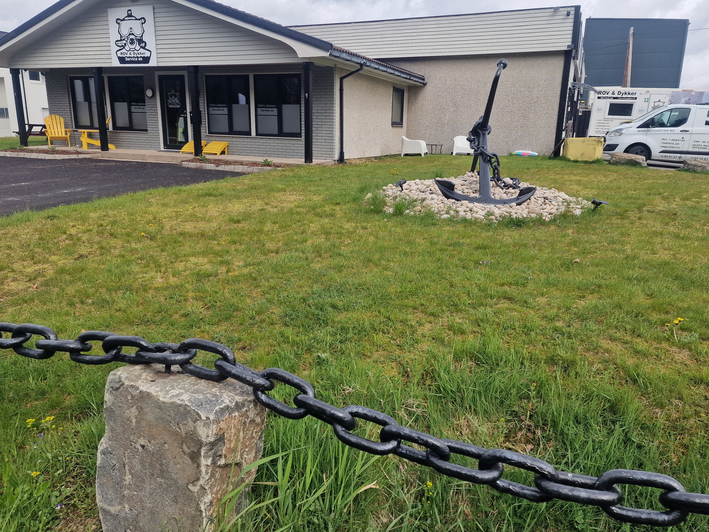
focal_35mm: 25
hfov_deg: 69.4
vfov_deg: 54.9
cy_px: 255
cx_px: 362
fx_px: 512
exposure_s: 1/876
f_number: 1.8
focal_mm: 6.4
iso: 50
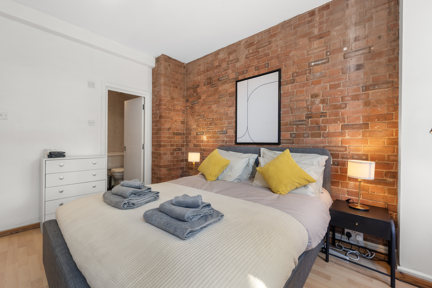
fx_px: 168
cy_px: 144
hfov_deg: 104.3
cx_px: 216
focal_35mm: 14
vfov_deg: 81.2
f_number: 11
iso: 100
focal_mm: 14
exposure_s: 1/60
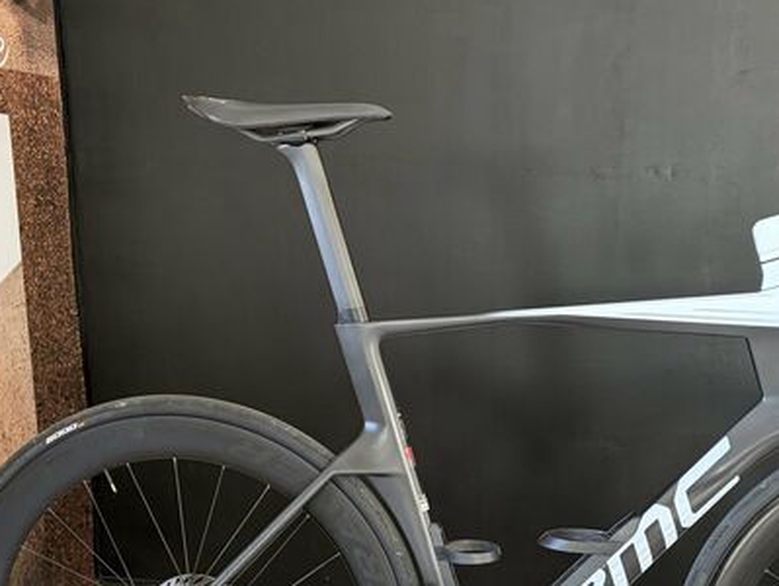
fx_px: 1126
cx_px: 537
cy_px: 463
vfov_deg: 28.6
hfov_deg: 37.6
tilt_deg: -12.0
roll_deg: -0.7
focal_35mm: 50
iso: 160
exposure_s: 1/60
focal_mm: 5.96
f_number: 1.6
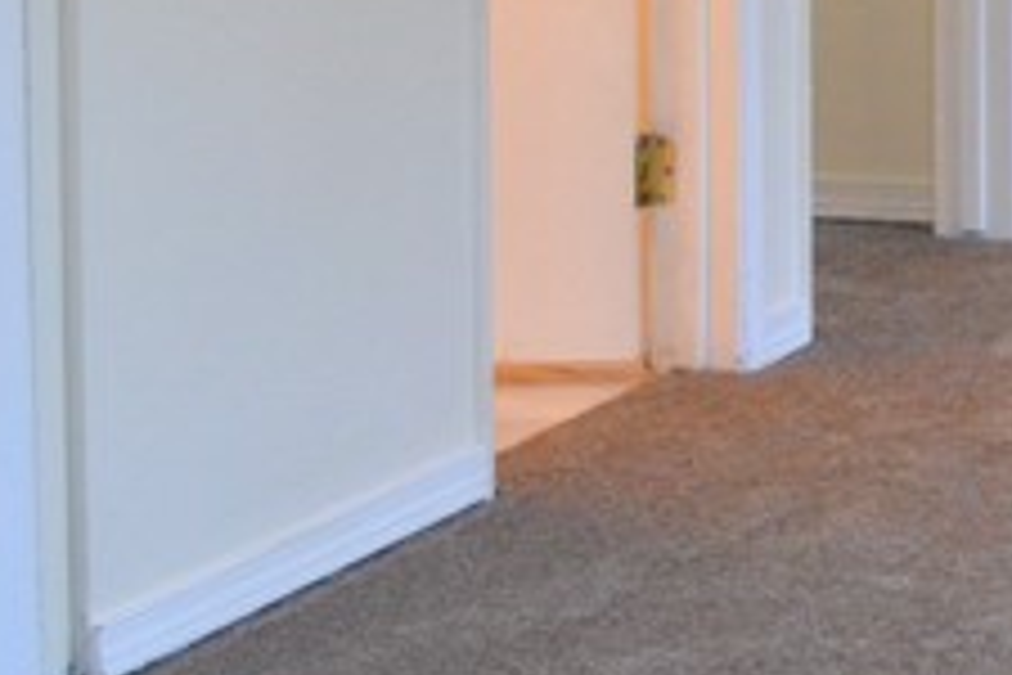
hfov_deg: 9.9
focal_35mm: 188
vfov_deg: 7.2
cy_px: -414
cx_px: 2202
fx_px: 5284
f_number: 4
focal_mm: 26
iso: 720
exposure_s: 1/60
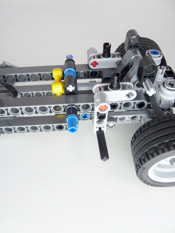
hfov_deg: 45.5
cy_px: 116
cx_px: 88
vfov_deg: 58.3
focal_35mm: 31
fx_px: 209
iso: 320
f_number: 3
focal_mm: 5.4
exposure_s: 1/60
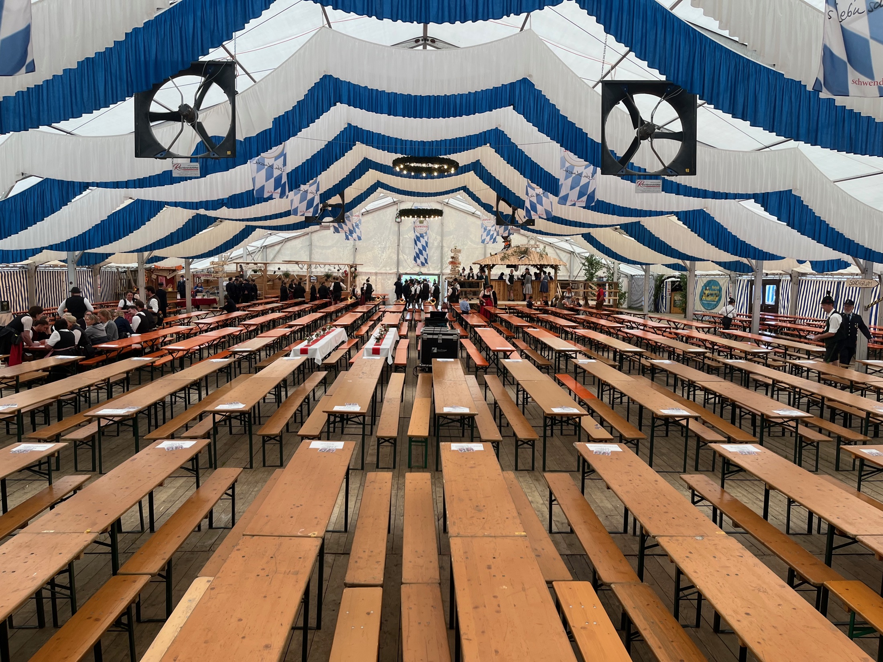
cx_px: 442
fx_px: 663
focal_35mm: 26
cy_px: 331
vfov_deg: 53.1
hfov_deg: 67.3
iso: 50
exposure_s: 1/100
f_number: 1.6
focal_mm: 5.1
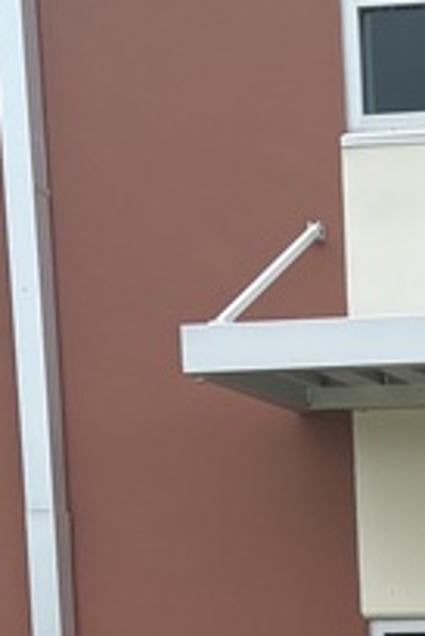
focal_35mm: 135
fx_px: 2386
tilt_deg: -7.1
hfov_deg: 9.3
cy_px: 1126
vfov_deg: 13.7
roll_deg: +0.7
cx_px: 931
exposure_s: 1/1239
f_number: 1.6
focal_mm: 5.96
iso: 50
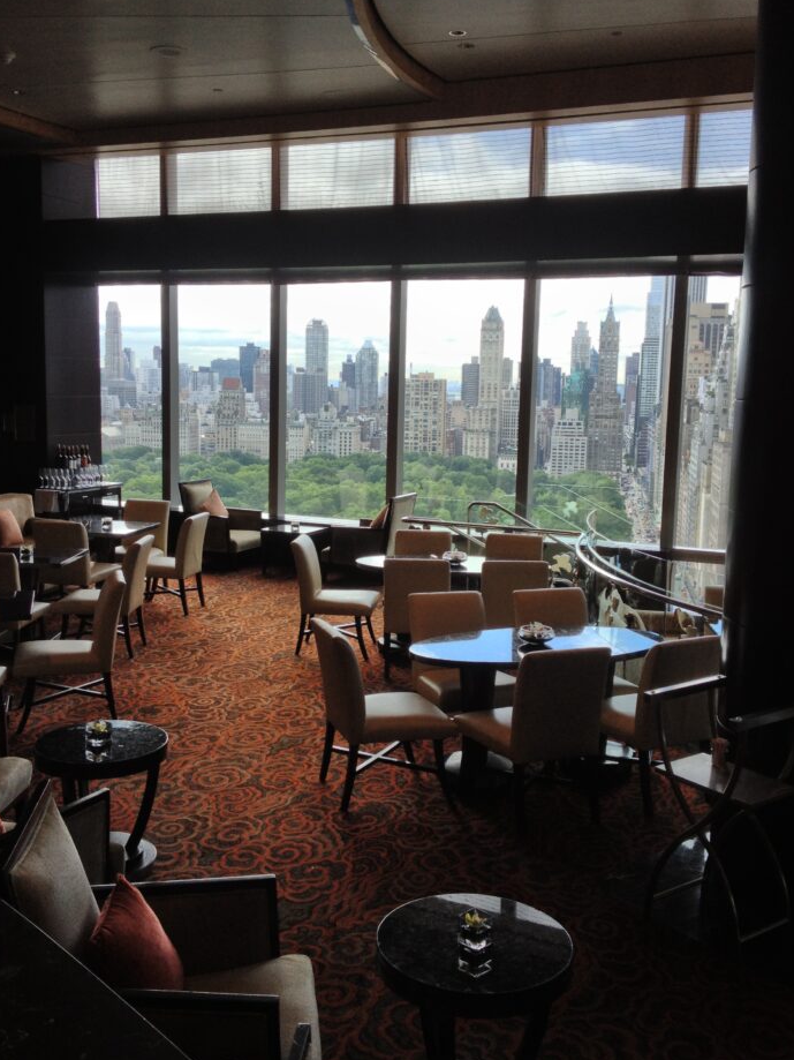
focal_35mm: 39
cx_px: 395
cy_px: 520
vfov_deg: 47.9
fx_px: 1193
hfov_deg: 36.8
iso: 80
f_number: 2.4
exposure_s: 1/120
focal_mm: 4.28
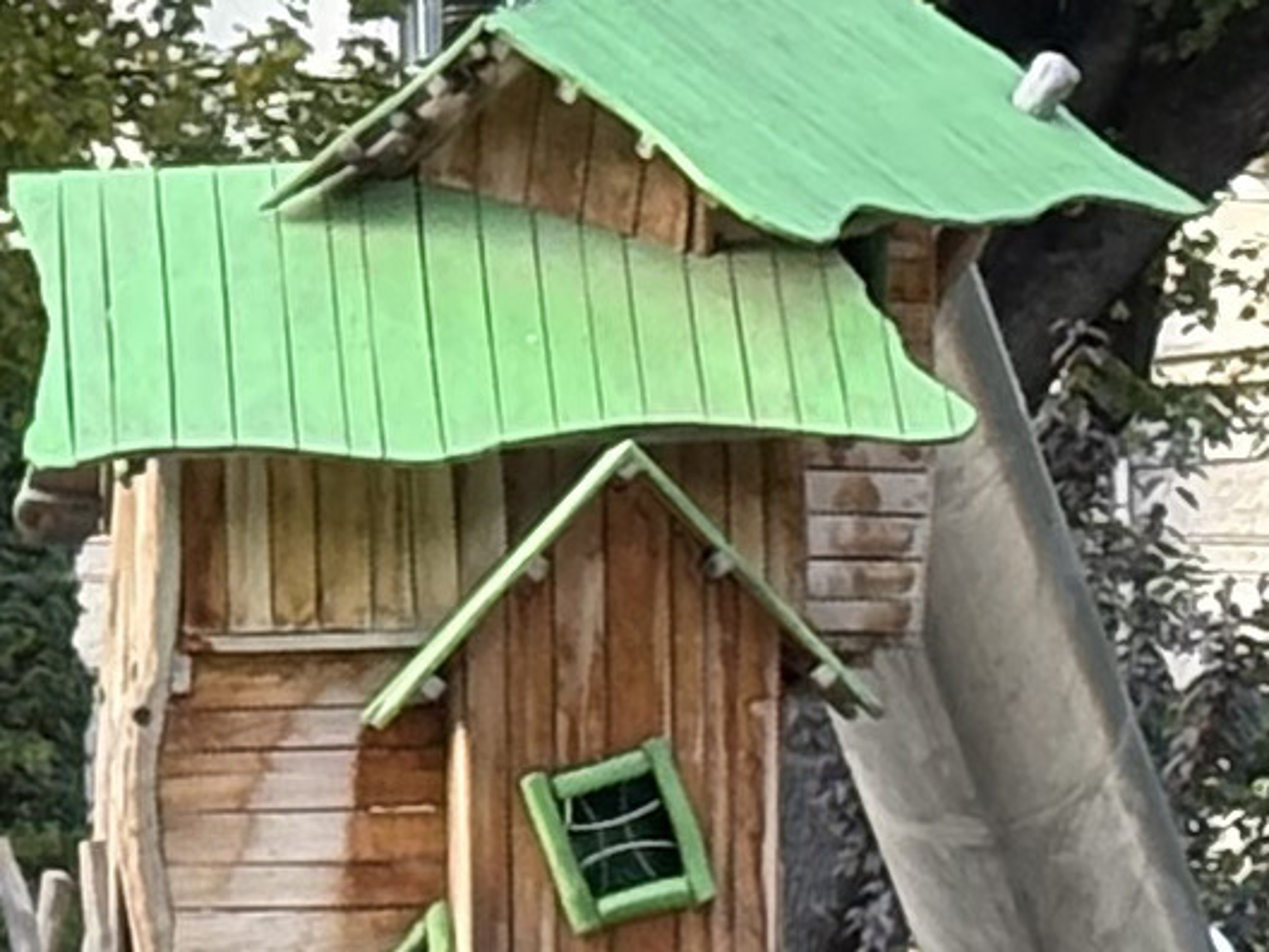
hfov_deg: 4.9
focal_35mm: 393
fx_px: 14410
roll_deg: +2.2
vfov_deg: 3.8
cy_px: 1096
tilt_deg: +0.5
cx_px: -2149
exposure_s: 1/144
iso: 100
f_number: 1.6
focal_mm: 5.96
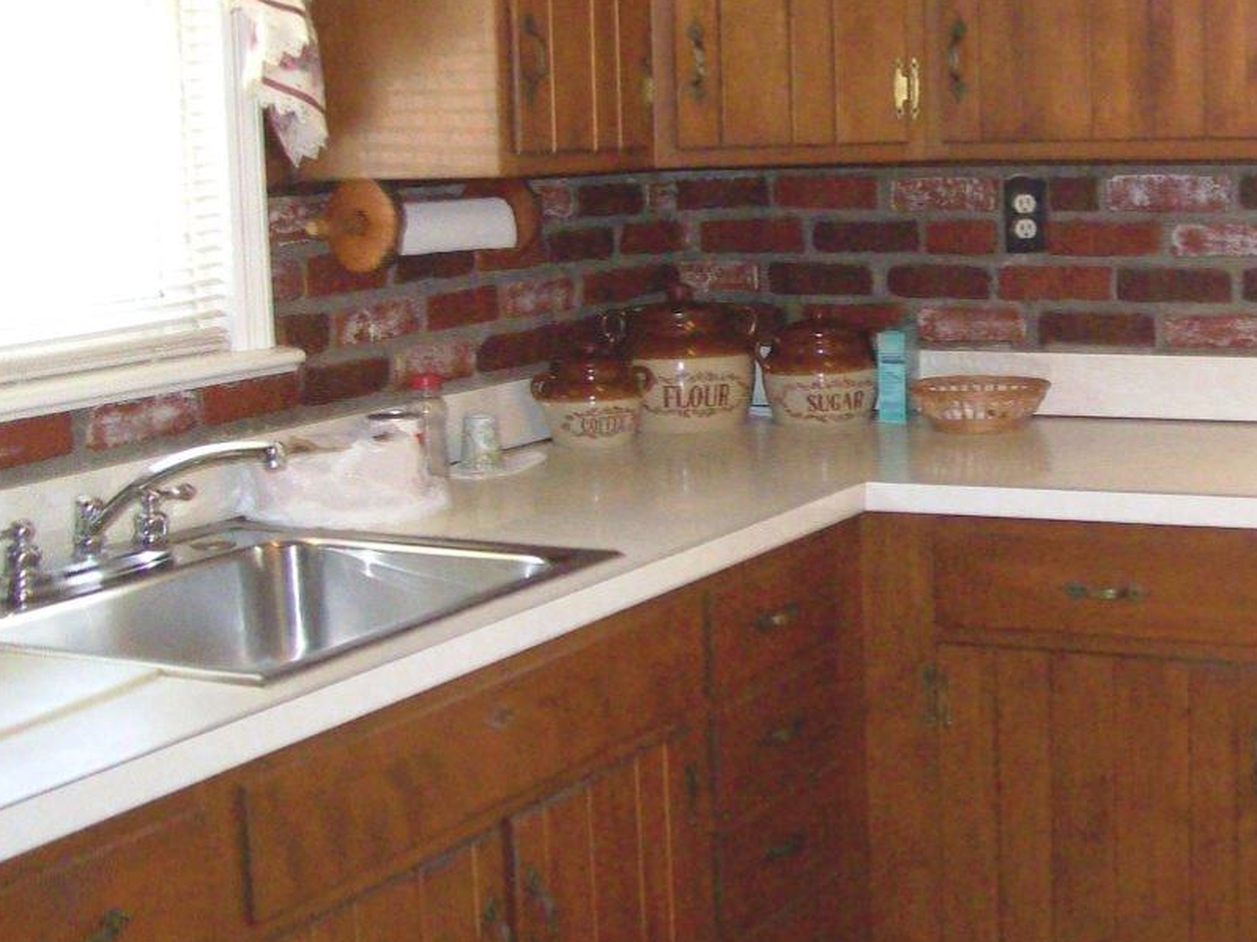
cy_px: 362
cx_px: 1011
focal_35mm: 65
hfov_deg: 29.1
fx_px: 2360
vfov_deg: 22.5
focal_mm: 6
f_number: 2.7
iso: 200
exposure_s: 1/64
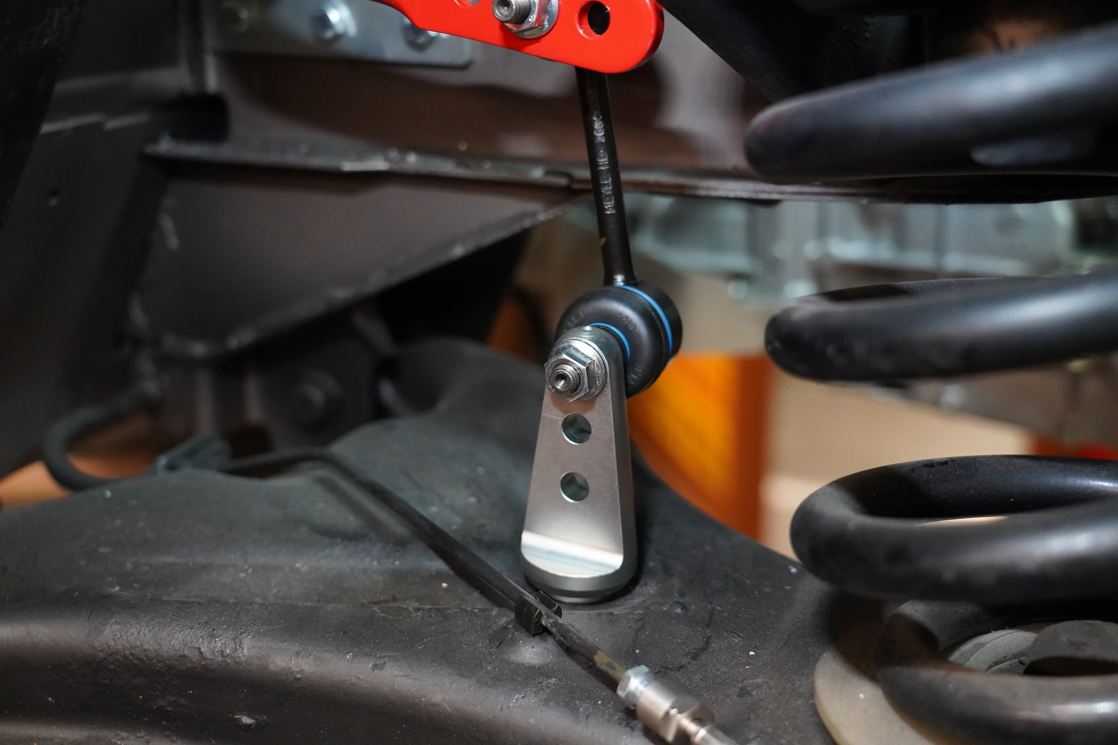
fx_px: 1459
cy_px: 372
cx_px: 559
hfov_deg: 41.9
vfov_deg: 28.6
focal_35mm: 47
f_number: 4
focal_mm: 47
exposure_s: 1/160
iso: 8000
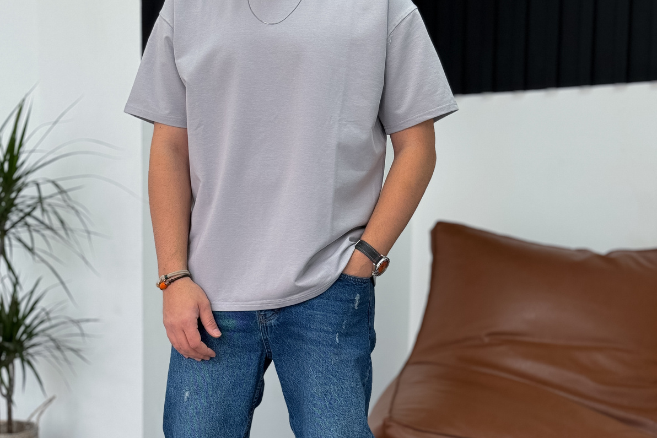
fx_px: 1223
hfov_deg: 30.1
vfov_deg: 20.2
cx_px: 327
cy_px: 331
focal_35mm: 67
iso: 100
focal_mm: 6.86
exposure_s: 1/110
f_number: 1.8
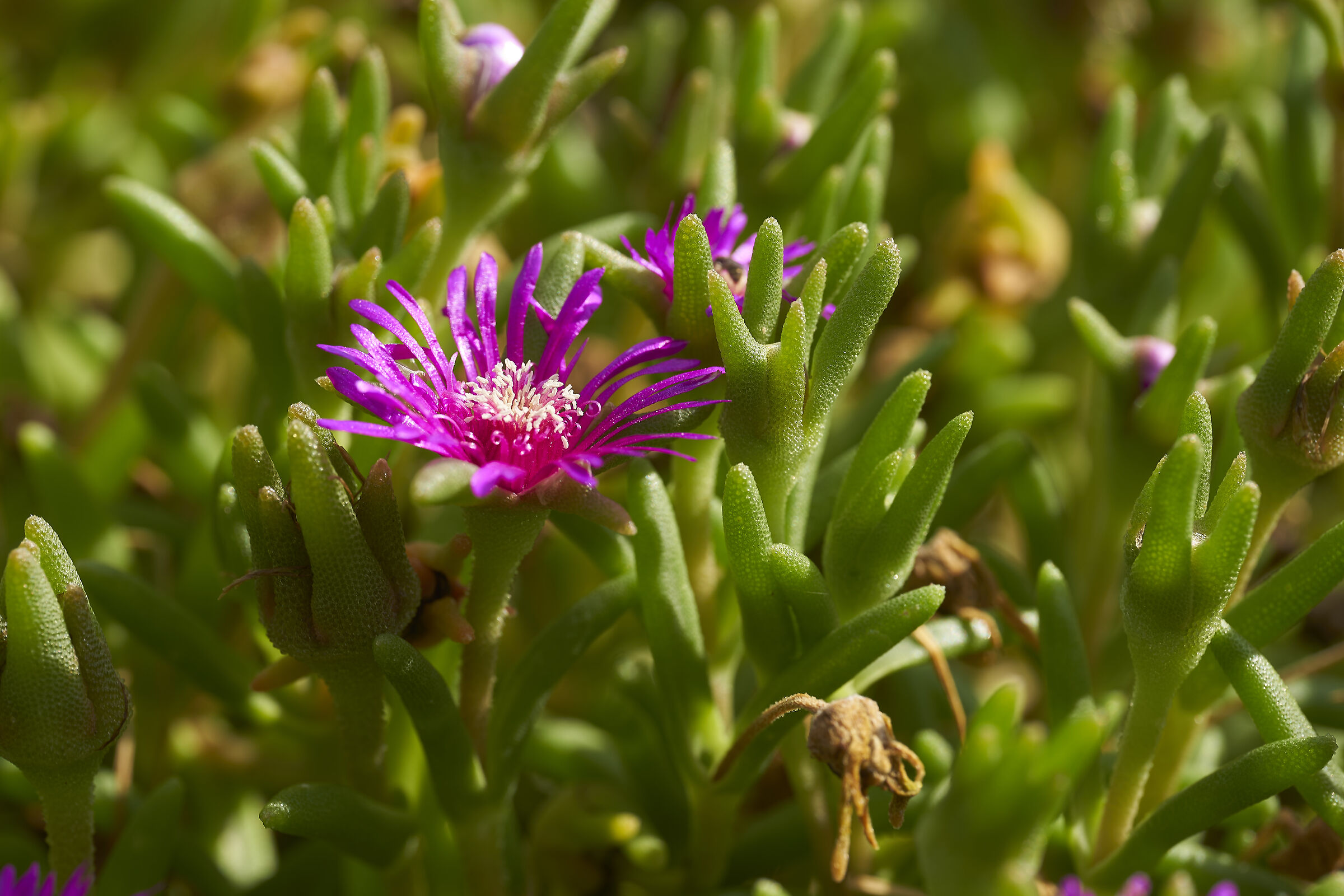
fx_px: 3920
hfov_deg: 19.5
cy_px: 448
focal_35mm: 105
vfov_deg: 13.0
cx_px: 672
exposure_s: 1/125
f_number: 7.1
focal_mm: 105
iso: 125
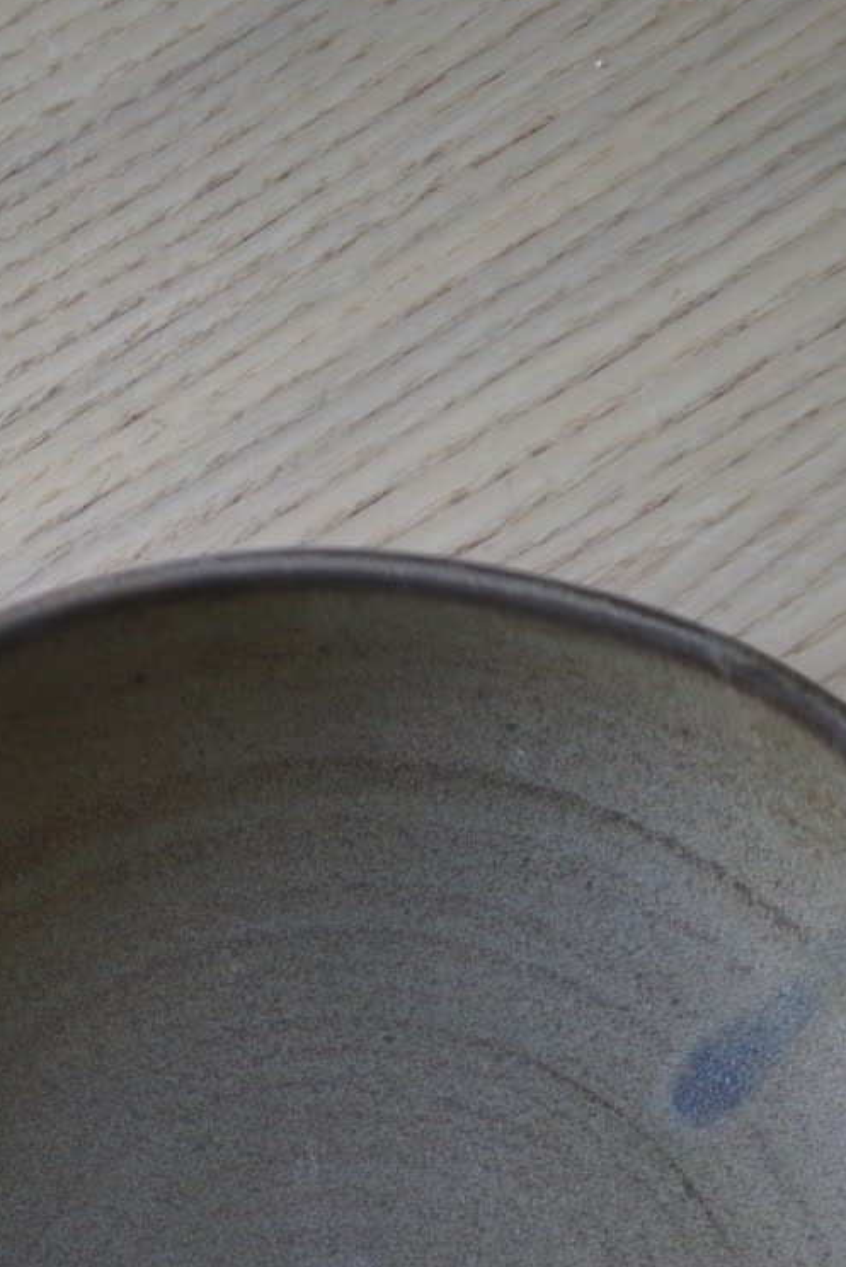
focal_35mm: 76
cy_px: 1350
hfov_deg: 18.0
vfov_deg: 25.0
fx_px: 2675
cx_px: 335
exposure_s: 1/60
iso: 320
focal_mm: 35
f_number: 2.8
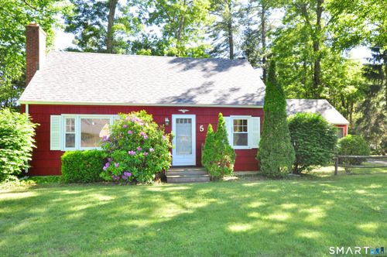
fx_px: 274
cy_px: 128
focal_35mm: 26
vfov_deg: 50.3
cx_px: 194
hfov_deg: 70.5
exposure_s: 1/250
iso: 1000
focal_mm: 17
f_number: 7.1
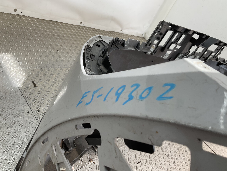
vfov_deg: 46.8
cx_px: 110
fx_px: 197
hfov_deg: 60.0
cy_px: 87
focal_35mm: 30
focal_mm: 3
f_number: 1.8
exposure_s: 1/111
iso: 16
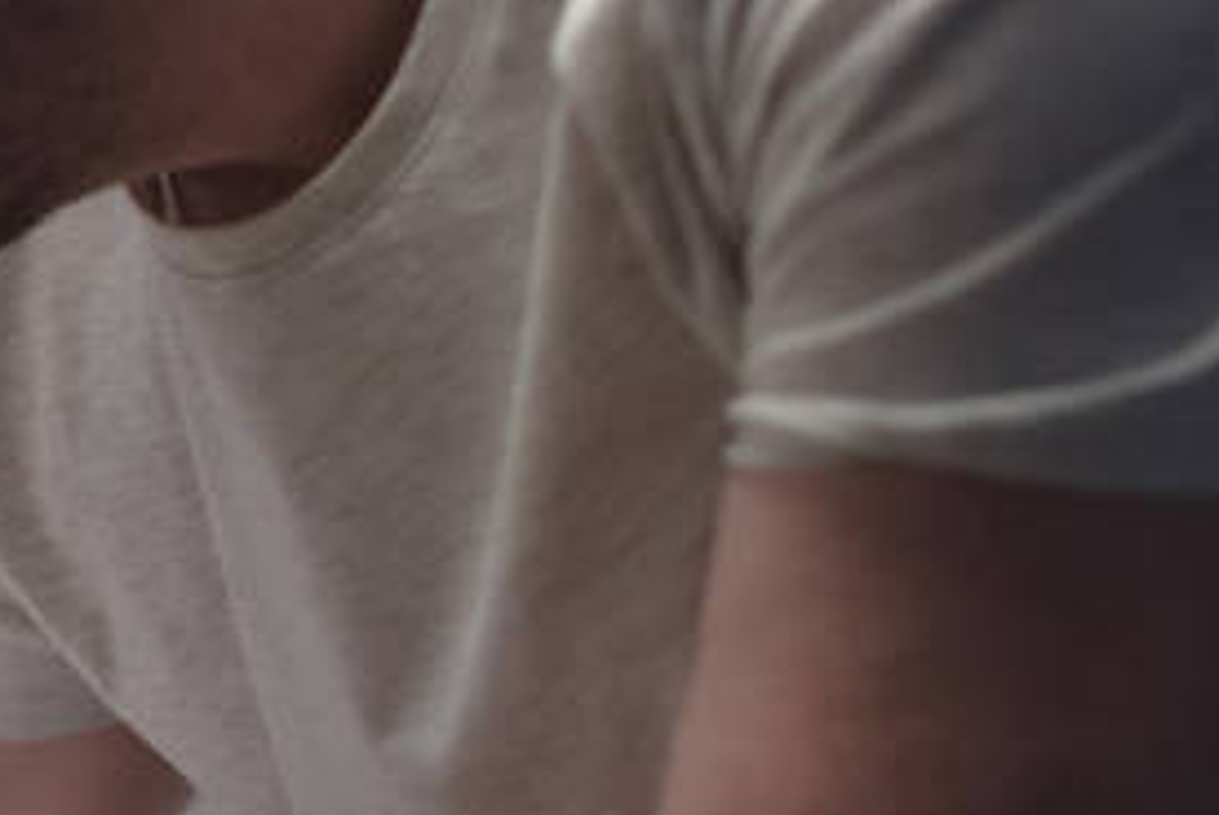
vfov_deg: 7.3
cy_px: 1012
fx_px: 6305
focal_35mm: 186
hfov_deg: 10.5
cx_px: -844
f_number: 2.5
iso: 400
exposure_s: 1/200
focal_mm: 50
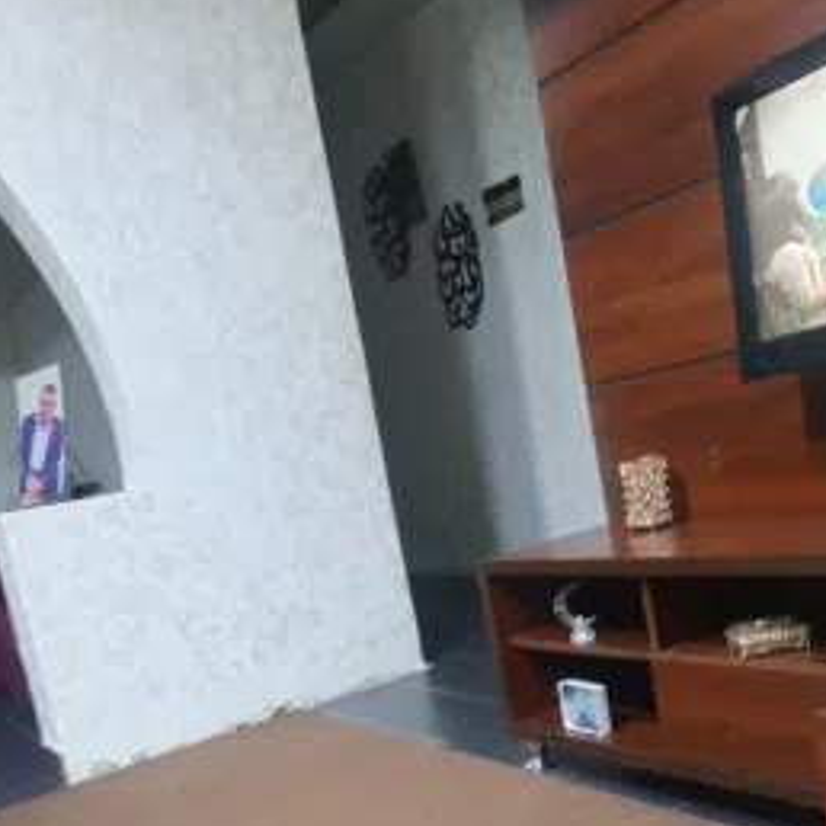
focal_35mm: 37
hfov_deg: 44.8
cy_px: 615
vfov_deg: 43.6
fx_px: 999
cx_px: 461
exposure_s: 1/30
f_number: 1.6
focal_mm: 4.11
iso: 2984
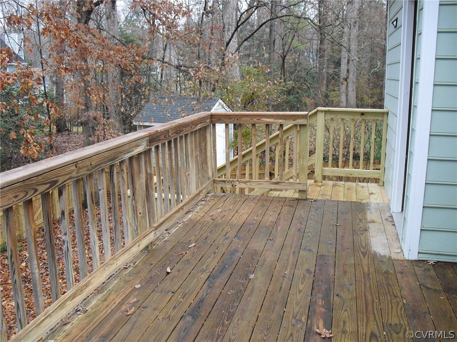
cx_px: 228
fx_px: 475
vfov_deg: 39.7
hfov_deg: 51.4
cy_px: 171
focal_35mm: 36
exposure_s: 1/100
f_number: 3.1
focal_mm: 6.3
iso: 200
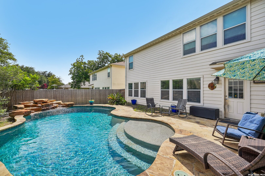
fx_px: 118
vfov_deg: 73.7
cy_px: 88
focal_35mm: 16
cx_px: 132
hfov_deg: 96.7
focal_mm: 16
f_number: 8
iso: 100
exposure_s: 1/250
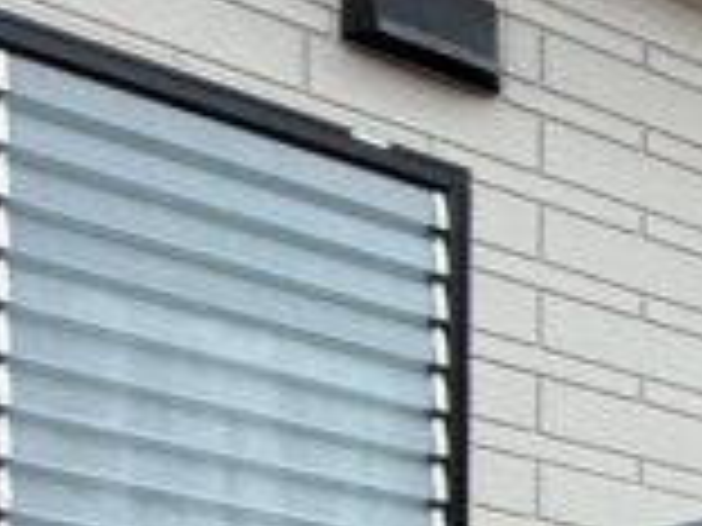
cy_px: 1142
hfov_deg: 11.2
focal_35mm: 92
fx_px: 1866
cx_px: 2151
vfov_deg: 13.2
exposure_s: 1/265
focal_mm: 2.22
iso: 50
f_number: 2.2
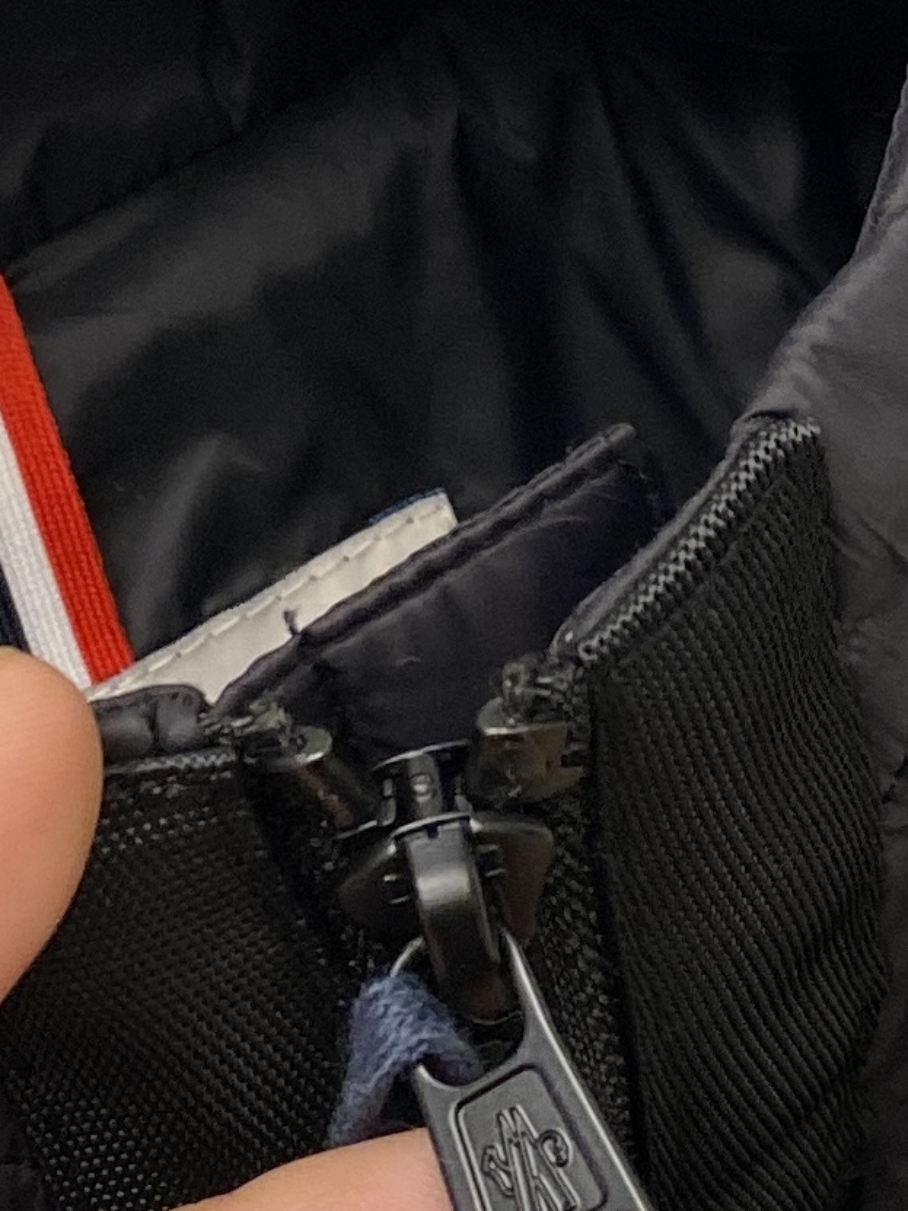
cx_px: 434
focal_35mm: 51
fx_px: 1784
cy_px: 1068
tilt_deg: -14.5
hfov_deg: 28.6
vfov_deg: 35.5
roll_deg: +15.4
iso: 100
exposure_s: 1/122
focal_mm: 4.25
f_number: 1.8
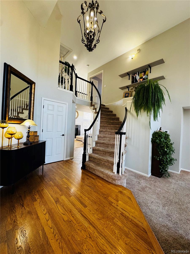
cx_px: 95
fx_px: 102
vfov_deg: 102.1
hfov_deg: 85.7
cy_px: 127
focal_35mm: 14
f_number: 2.2
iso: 160
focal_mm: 2.22
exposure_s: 1/120
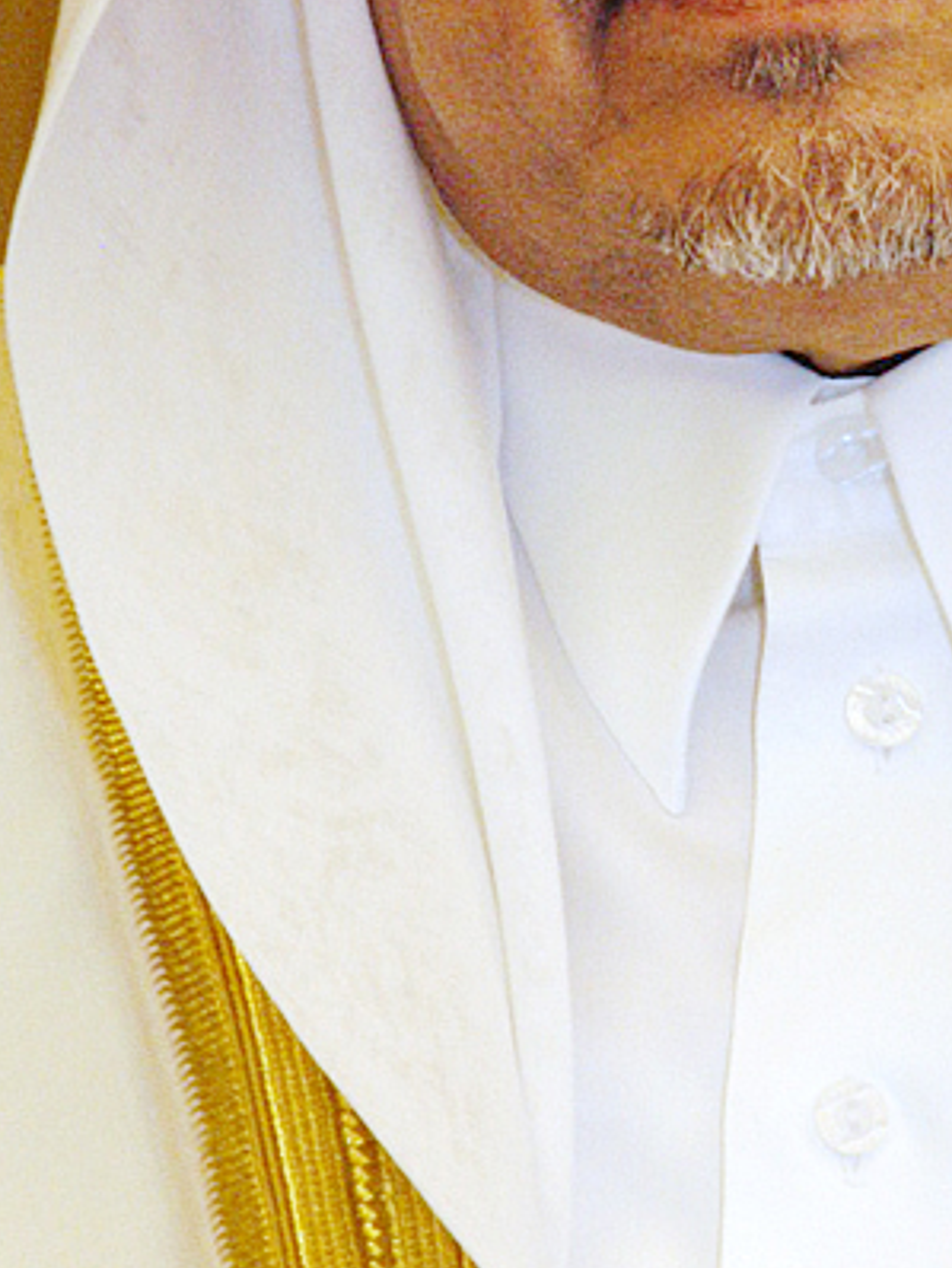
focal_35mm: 437
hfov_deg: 3.4
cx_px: 791
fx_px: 16007
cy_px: 108
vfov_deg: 4.5
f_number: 7.1
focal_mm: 102
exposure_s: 1/180
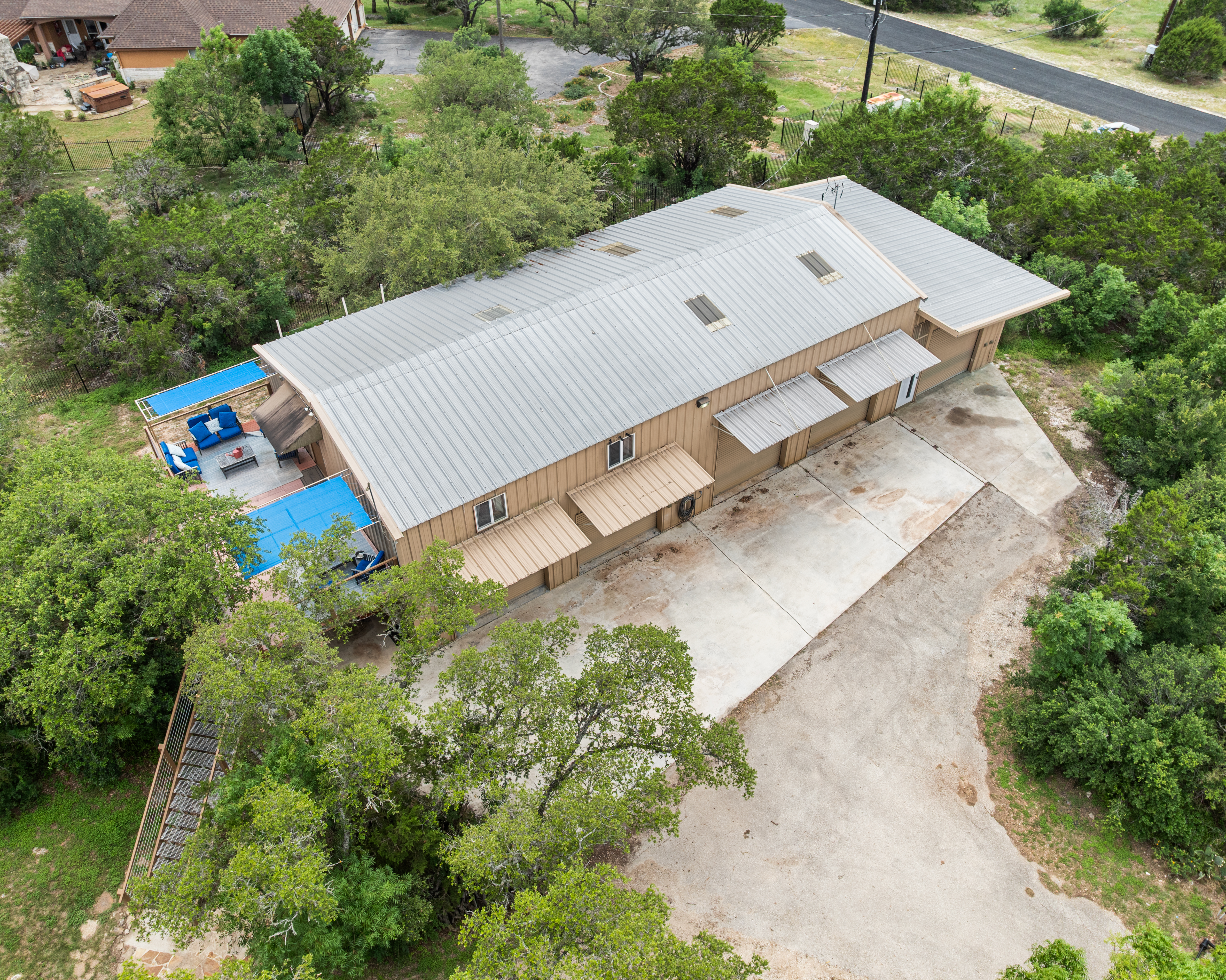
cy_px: 475
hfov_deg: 66.0
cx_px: 621
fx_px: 943
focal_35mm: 26
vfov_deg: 54.9
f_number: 2.8
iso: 130
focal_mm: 12.29
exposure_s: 1/2500
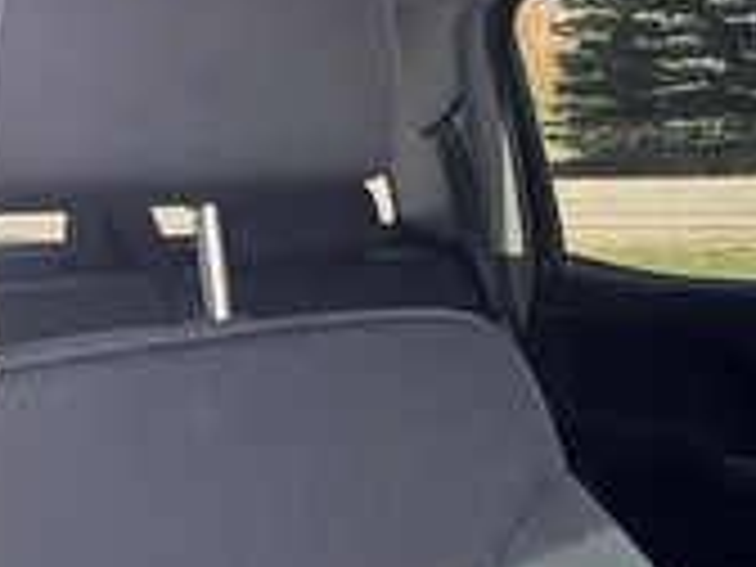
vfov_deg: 21.3
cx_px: 796
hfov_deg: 26.3
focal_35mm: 69
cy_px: 292
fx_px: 1507
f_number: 1.8
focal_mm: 3
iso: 20
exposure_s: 1/152
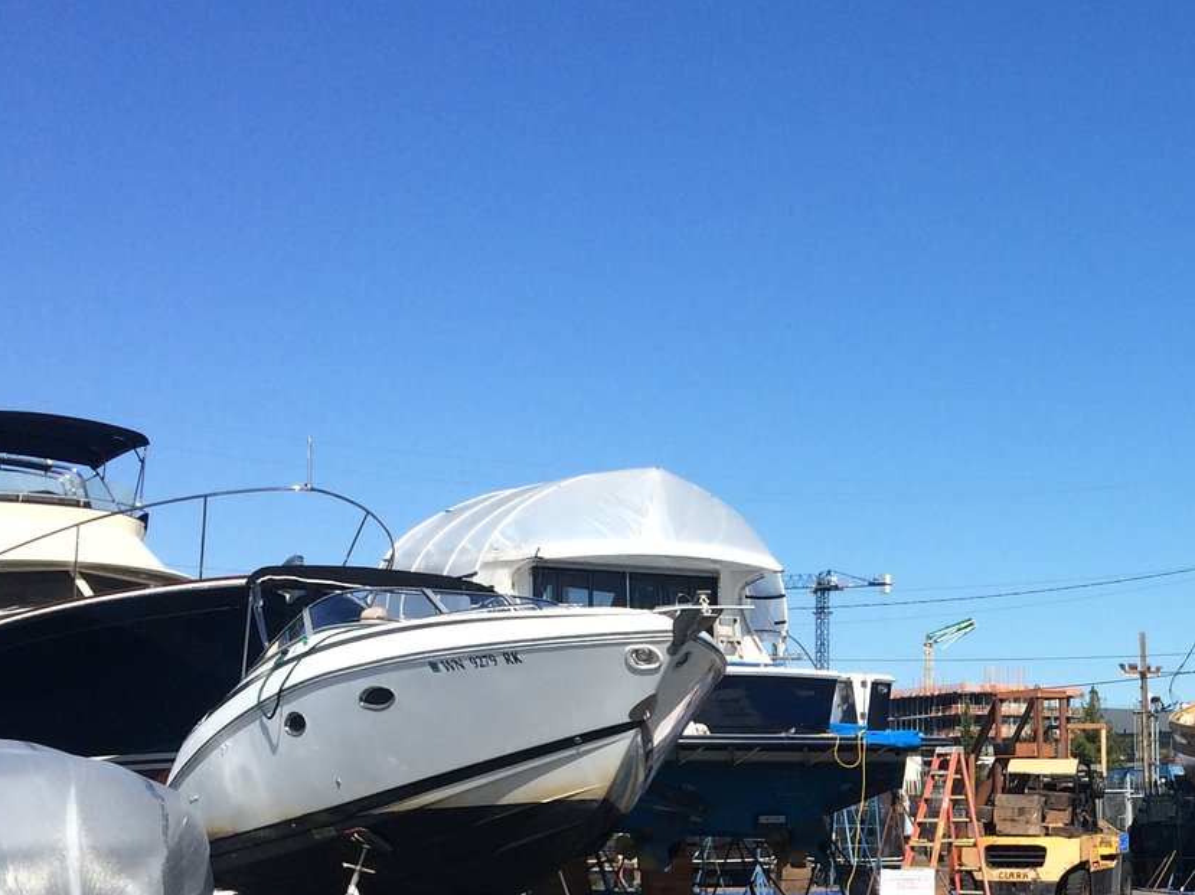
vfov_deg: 22.8
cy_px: 762
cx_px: 1074
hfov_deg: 29.5
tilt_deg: -0.1
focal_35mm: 63
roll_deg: -0.8
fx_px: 2174
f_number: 2.2
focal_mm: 4.15
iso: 32
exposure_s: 1/2564
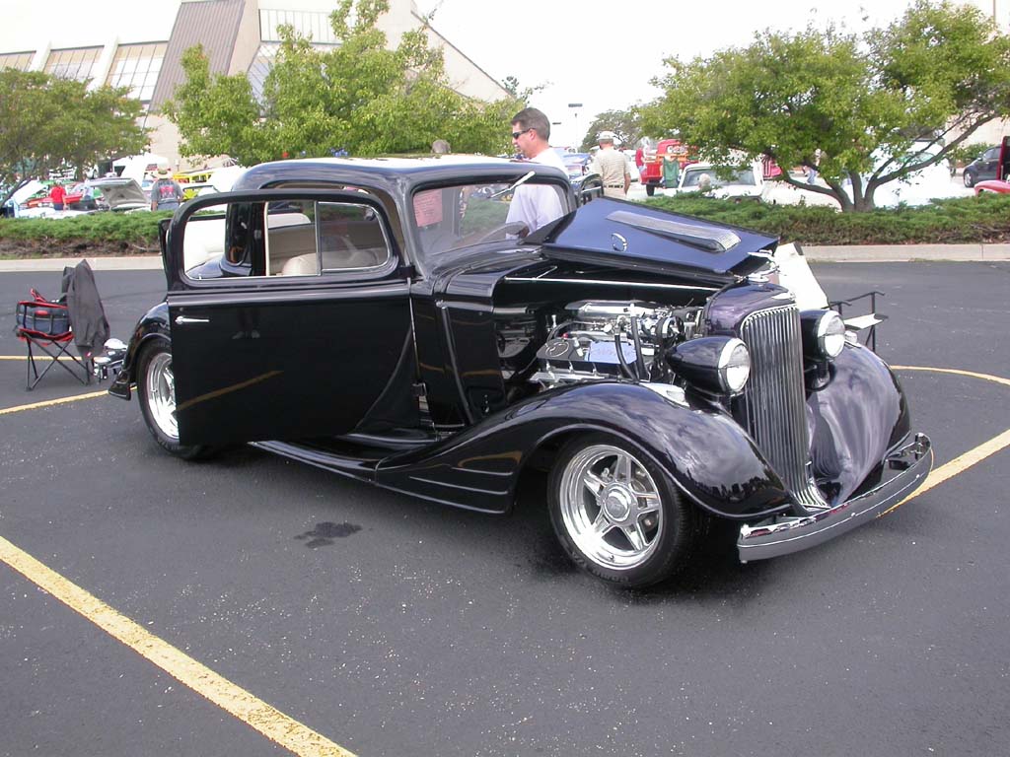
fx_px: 1109
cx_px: 505
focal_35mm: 38
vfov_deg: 37.7
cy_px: 378
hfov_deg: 49.0
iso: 100
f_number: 5.3
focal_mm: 7.85
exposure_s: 1/145
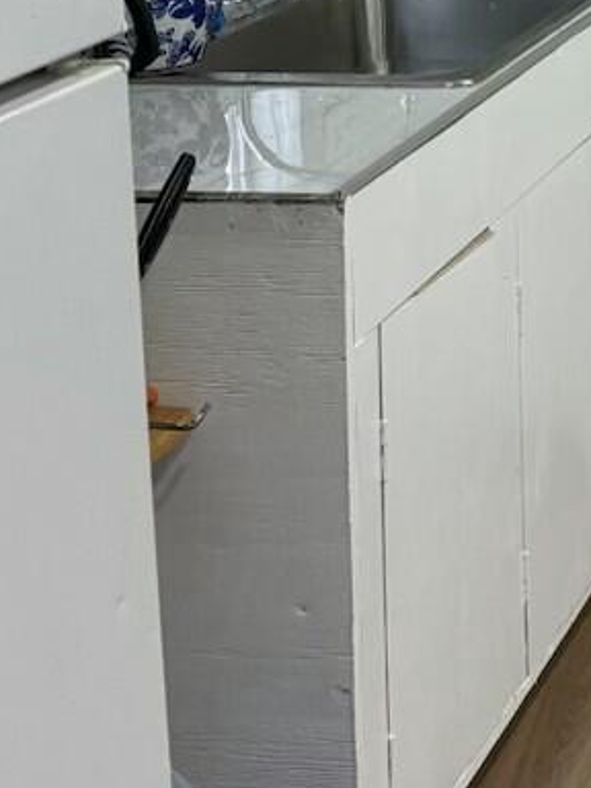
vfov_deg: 18.5
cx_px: 864
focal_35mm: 100
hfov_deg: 13.9
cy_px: -195
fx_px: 2276
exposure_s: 1/202
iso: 200
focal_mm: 6.76
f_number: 1.78
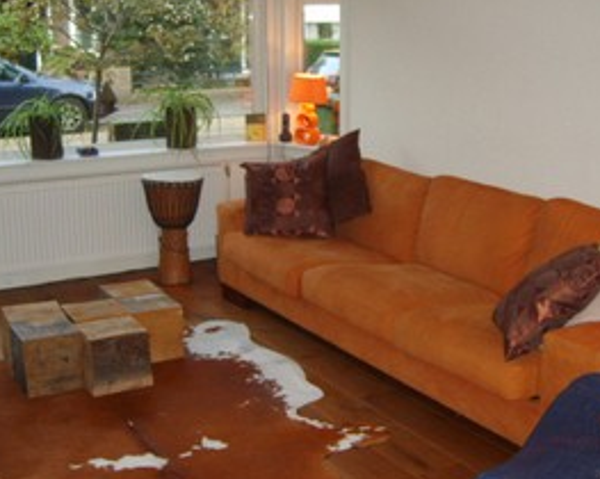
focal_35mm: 52
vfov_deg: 29.1
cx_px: 358
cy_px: 212
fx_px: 923
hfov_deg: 35.9
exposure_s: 1/30
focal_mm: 7.4
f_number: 2.8
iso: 118
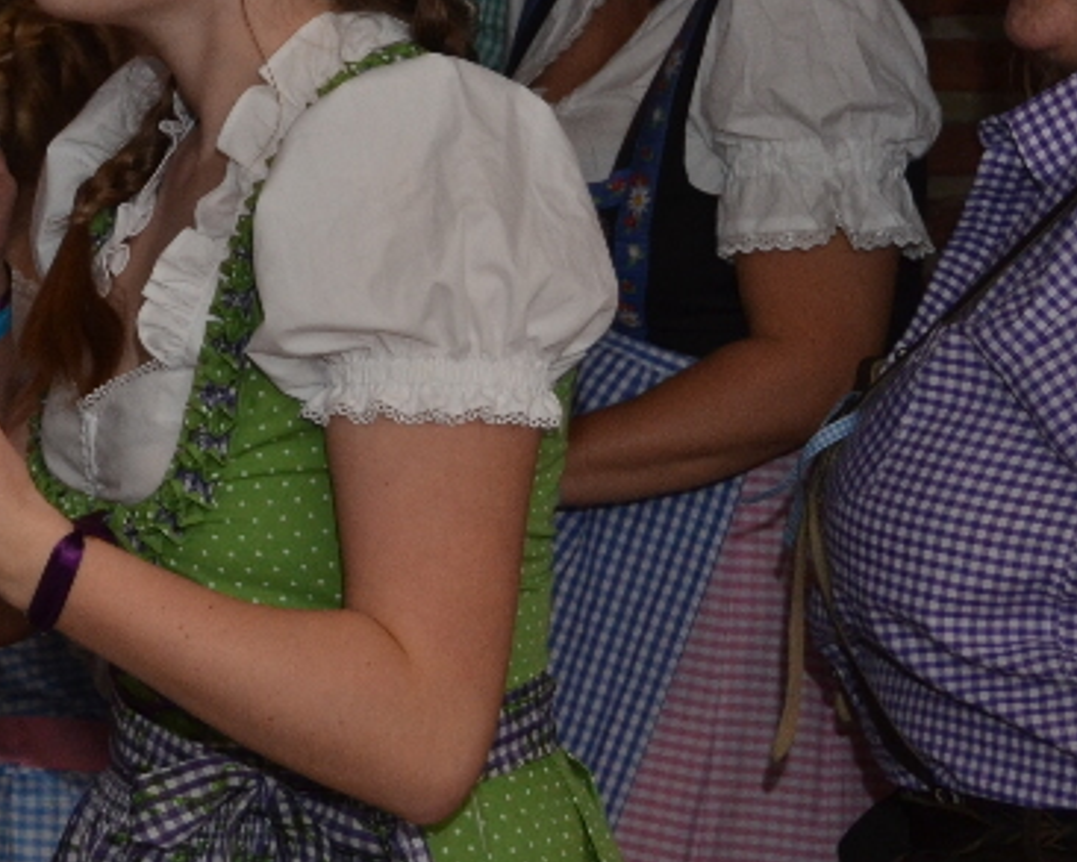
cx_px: 165
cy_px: 88
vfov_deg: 8.2
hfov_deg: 10.2
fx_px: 6026
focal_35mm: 189
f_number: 4.8
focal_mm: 40
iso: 800
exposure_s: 1/60
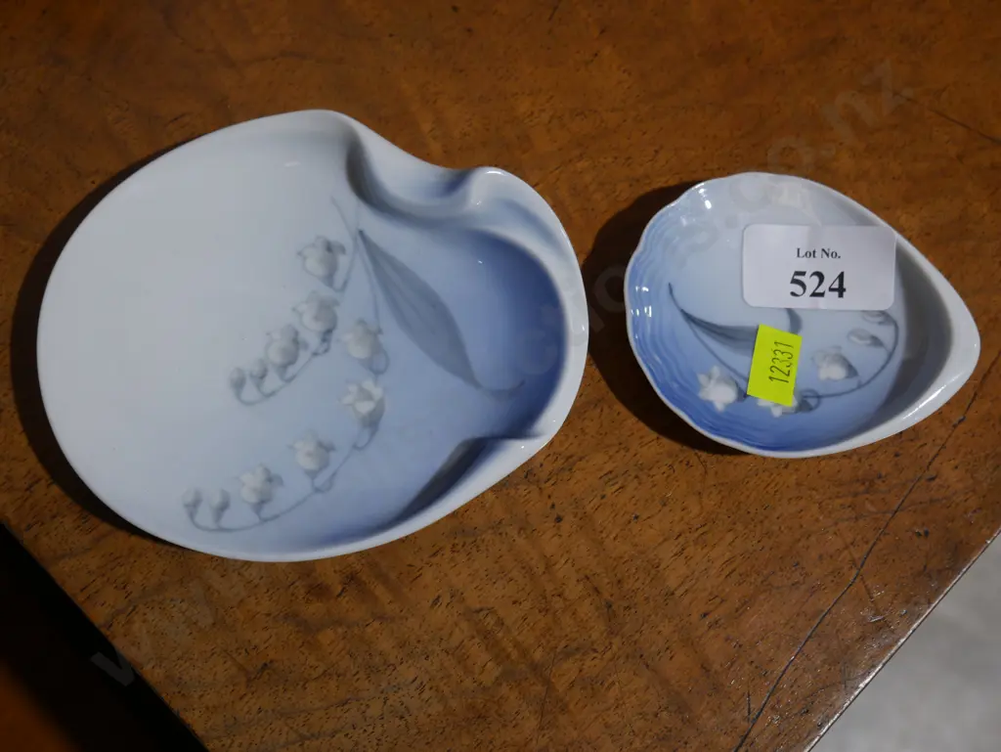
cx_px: 500
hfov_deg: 44.8
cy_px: 376
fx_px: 1215
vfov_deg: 34.4
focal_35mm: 42
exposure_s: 1/60
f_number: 4.6
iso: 250
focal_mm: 21
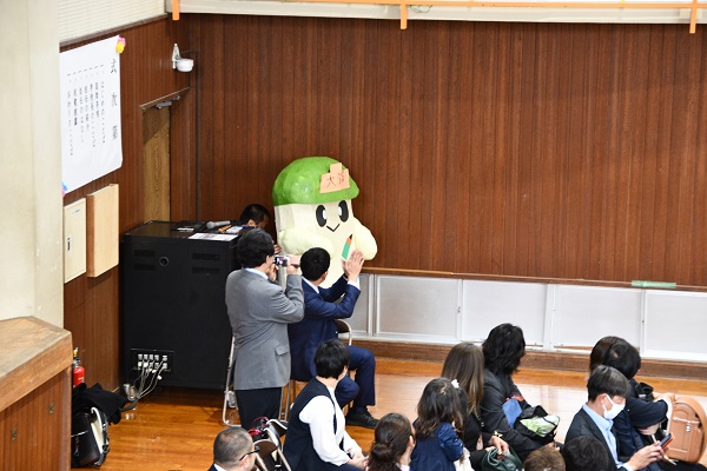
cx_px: 354
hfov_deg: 17.1
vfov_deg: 11.4
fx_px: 2356
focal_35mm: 120
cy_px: 236
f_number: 5.3
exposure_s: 1/50
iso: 1600
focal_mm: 80
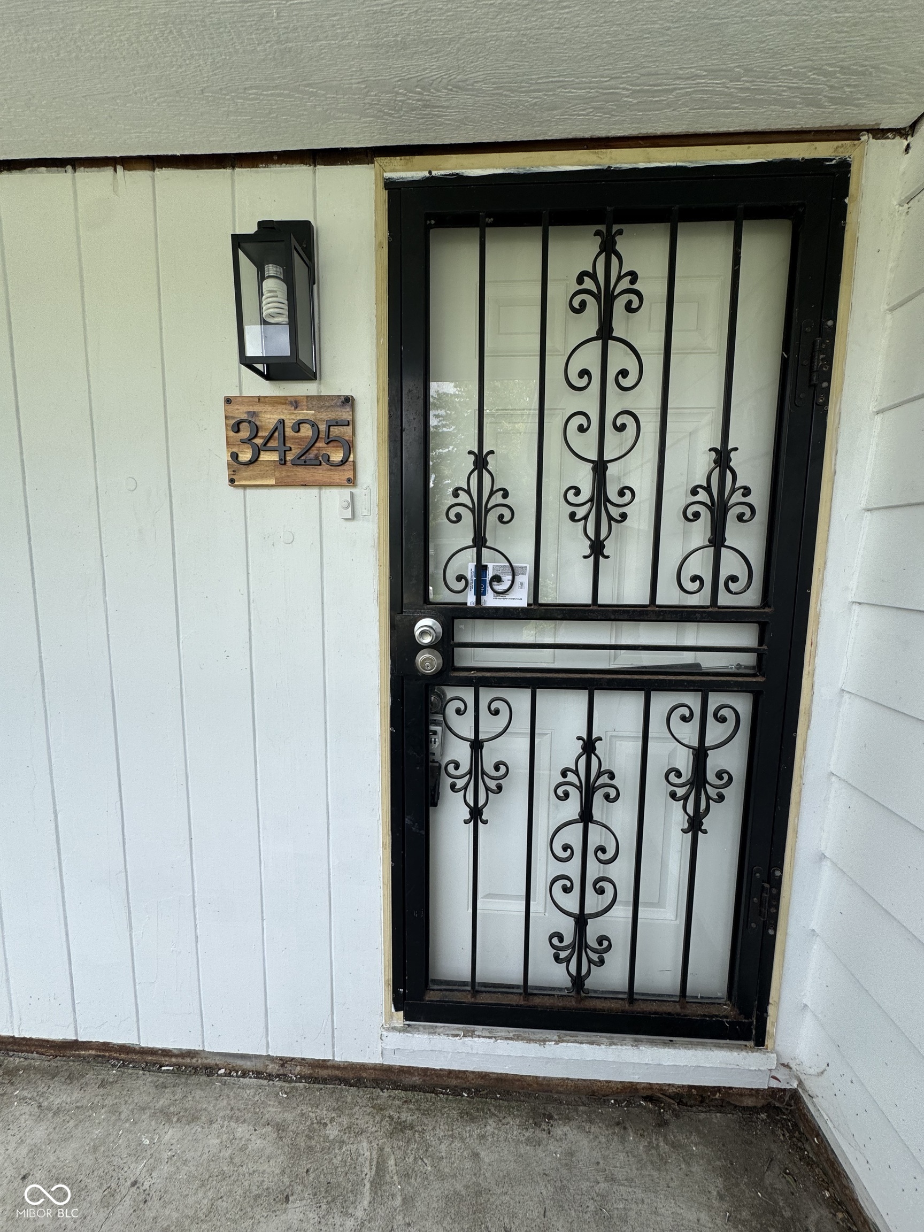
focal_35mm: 14
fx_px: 498
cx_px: 462
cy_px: 616
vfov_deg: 102.1
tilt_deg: -6.8
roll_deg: -0.3
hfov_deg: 85.7
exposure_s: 1/448
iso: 40
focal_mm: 2.22
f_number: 2.2
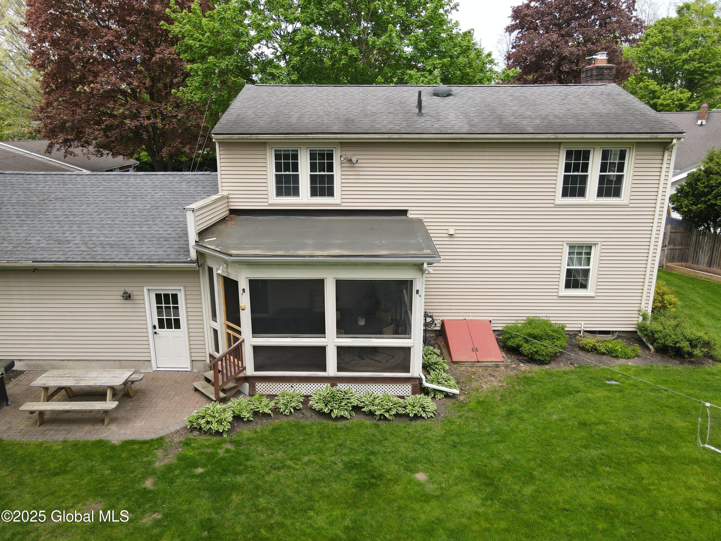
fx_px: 500
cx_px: 360
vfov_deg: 56.8
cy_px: 270
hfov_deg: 71.6
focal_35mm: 24
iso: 100
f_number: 2.8
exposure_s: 1/240
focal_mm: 4.5
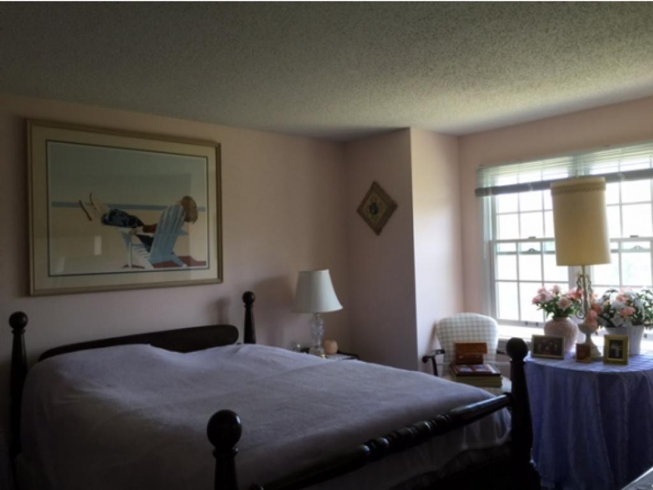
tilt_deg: +2.2
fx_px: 547
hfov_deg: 61.6
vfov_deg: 48.3
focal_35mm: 29
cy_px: 245
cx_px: 326
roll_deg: +0.1
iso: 40
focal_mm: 4.15
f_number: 2.2
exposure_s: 1/30
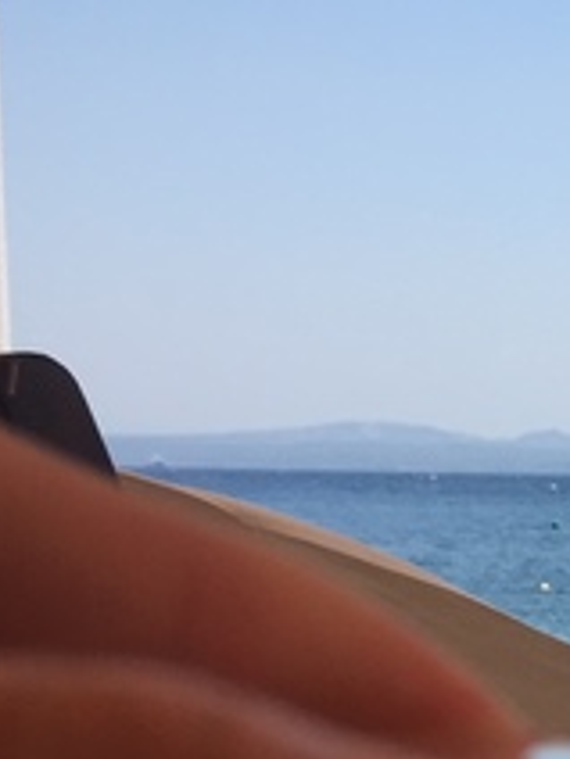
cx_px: 1158
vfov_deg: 14.9
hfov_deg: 10.7
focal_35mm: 126
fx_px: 2766
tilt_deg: -10.2
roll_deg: -0.1
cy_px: 1010
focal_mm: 4.15
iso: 32
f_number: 2.2
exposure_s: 1/1464
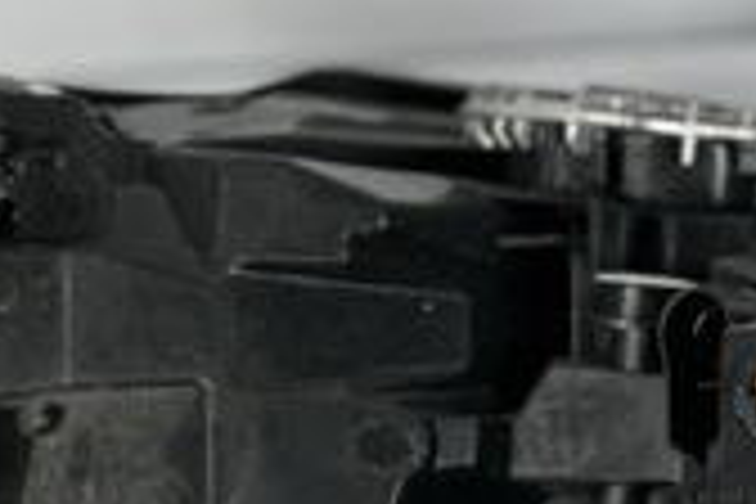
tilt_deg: -52.4
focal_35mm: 190
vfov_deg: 7.2
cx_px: 770
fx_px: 3990
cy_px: 376
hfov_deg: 10.7
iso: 100
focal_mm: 6.86
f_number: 1.78
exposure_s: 1/100
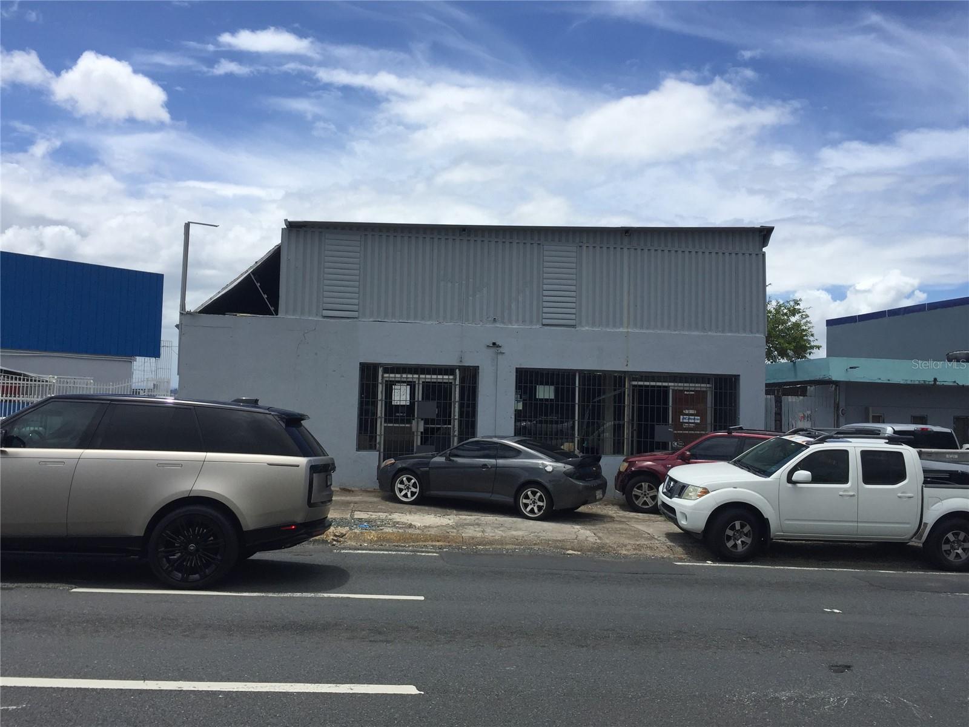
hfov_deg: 61.7
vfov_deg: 48.2
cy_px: 364
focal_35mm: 29
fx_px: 812
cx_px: 484
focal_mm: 4.15
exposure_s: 1/3300
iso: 32
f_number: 2.2
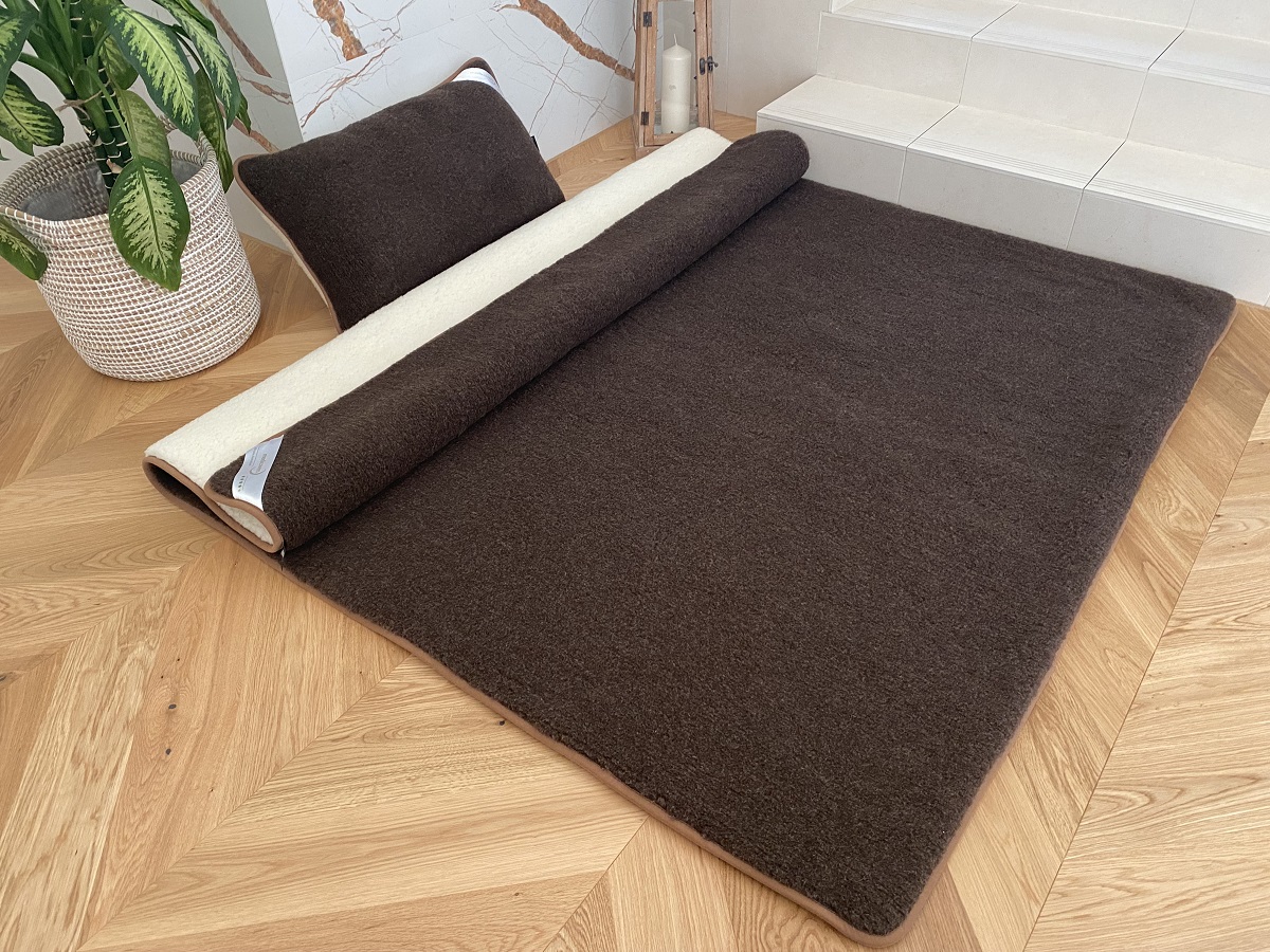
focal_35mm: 26
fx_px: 954
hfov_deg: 67.3
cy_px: 476
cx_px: 635
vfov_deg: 53.1
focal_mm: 4.25
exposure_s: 1/60
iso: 160
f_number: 1.8
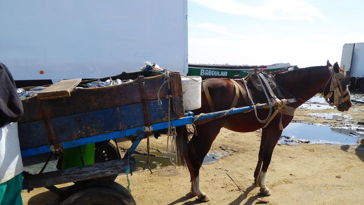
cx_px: 187
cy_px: 127
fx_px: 261
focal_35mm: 27
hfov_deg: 69.8
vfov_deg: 42.6
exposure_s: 1/640
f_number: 3.3
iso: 80
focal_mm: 4.3
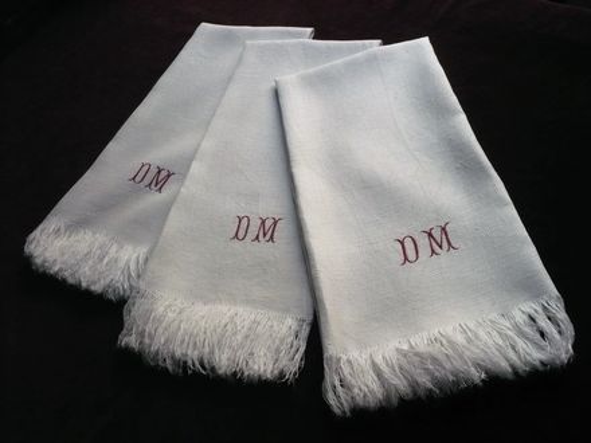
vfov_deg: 40.7
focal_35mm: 35
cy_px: 222
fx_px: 598
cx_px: 296
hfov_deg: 52.6
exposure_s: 1/500
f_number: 2.8
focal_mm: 5.8
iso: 400
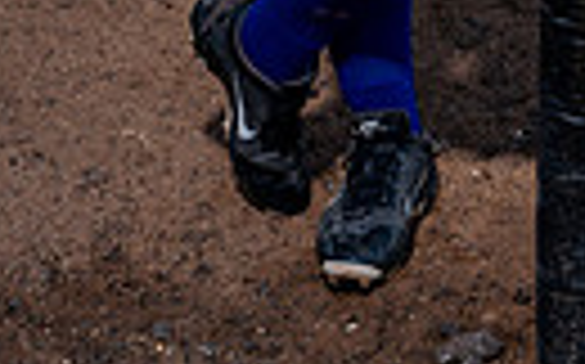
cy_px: -553
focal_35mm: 131
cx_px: 396
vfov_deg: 8.9
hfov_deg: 15.9
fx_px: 2087
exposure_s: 1/125
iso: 100
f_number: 11
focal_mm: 37
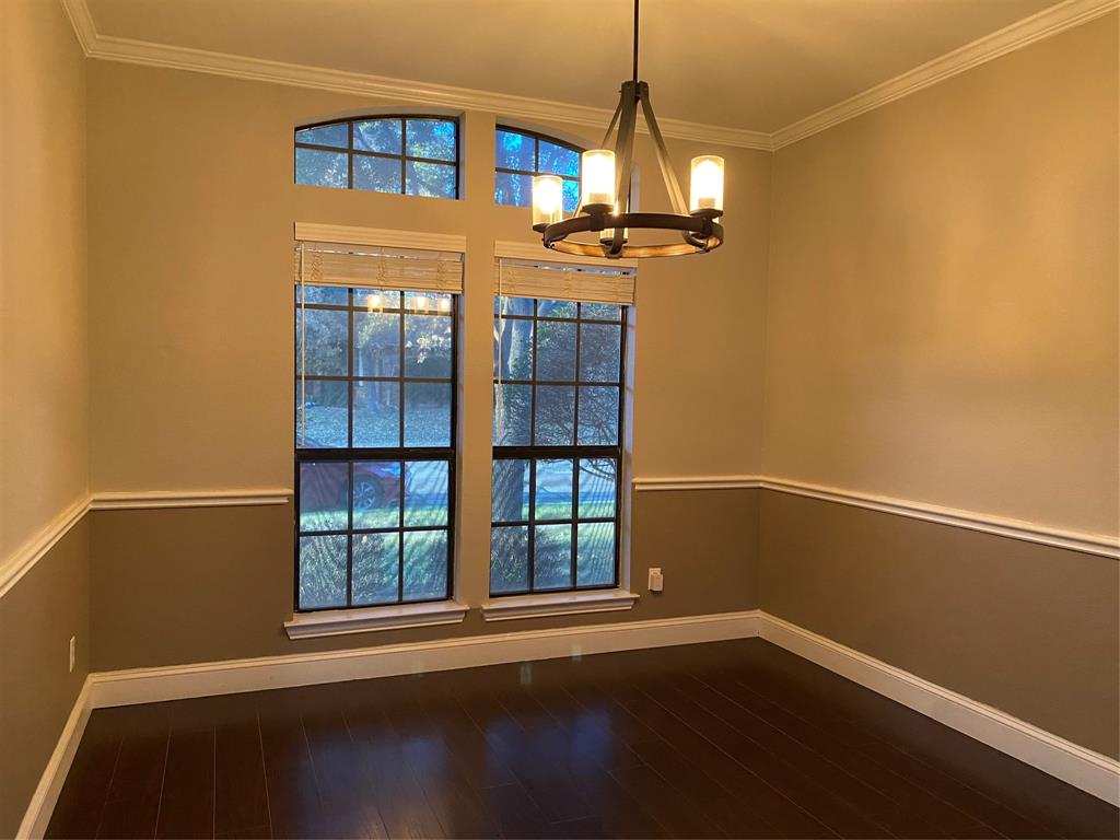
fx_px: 841
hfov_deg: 67.3
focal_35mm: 26
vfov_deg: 53.1
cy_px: 420
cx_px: 560
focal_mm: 4.25
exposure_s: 1/60
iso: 500
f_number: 1.8
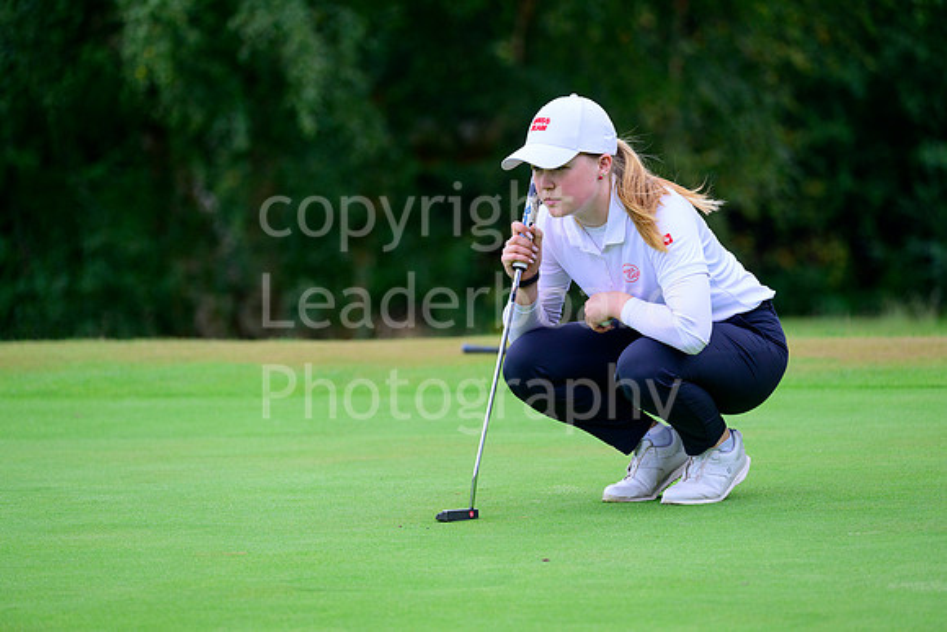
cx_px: 474
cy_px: 316
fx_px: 7104
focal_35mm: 270
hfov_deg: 7.6
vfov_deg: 5.1
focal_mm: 270
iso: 1250
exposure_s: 1/1600
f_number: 5.6
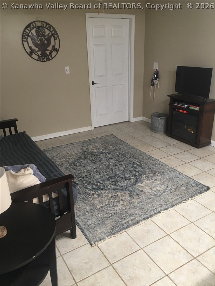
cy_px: 143
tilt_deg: -21.4
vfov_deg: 61.7
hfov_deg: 48.2
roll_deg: +2.4
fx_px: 240
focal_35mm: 29
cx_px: 108
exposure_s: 1/17
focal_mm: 4.15
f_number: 2.2
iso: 80
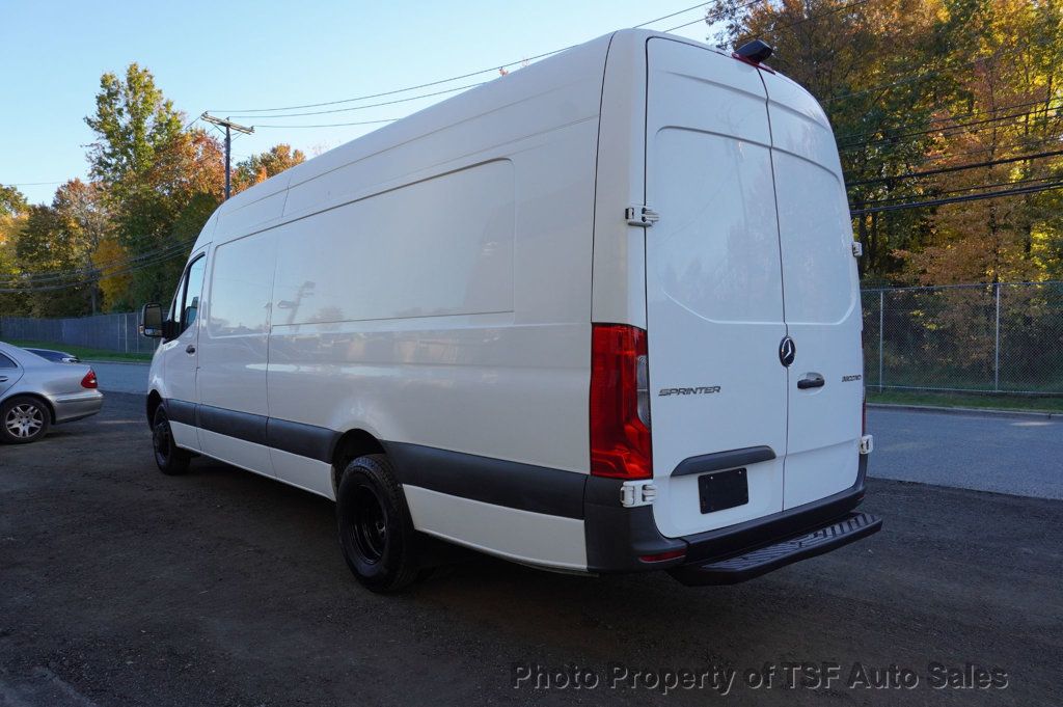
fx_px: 797
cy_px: 354
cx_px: 532
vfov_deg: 47.9
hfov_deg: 67.4
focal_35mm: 27
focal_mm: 18
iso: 500
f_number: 9
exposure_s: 1/250
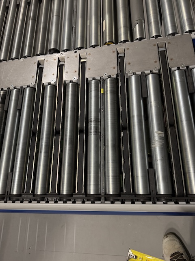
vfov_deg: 71.6
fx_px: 180
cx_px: 98
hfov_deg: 56.8
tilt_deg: -71.7
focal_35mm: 24
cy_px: 130
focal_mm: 6.76
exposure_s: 1/60
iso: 250
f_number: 1.78
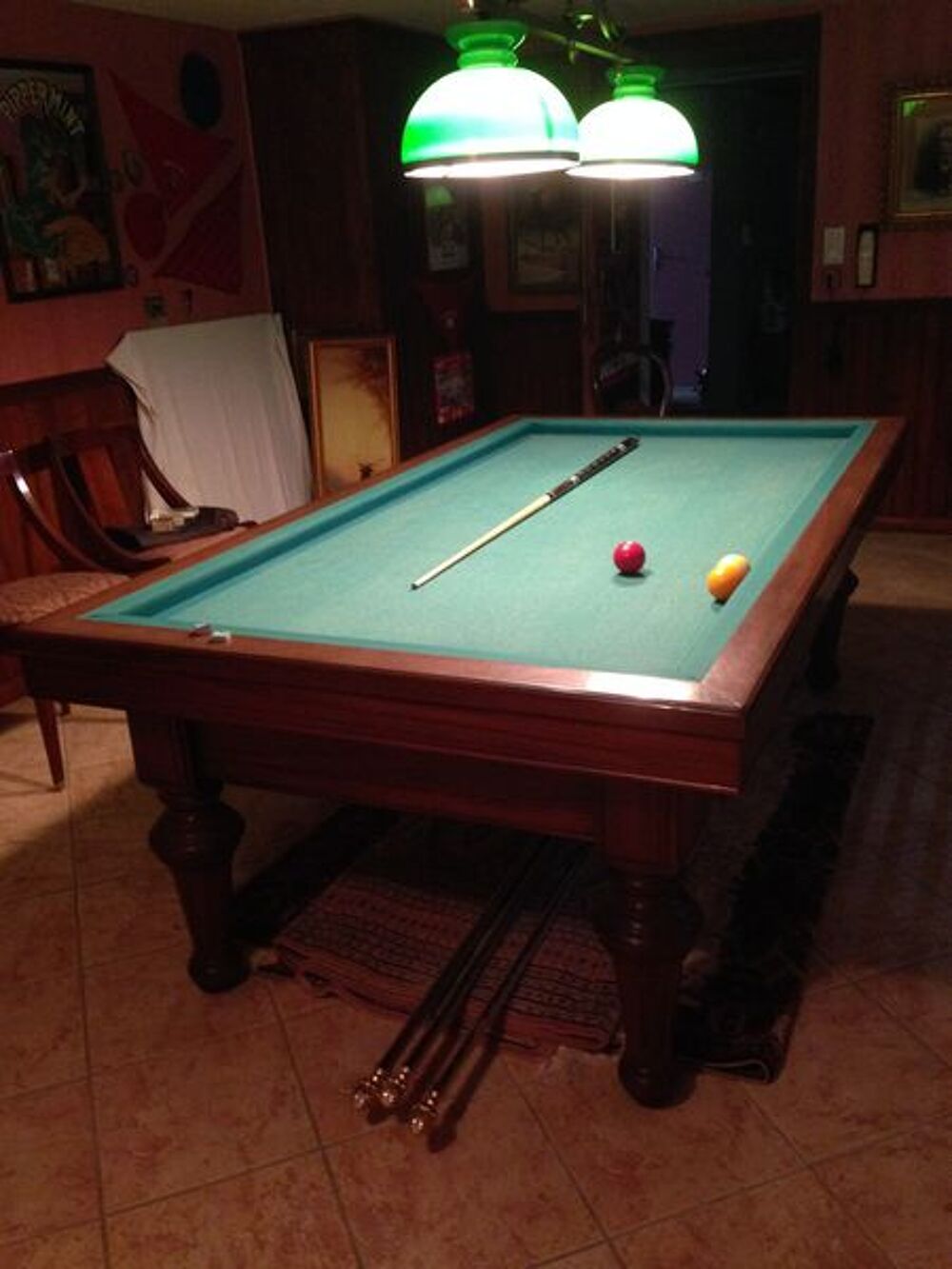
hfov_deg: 43.0
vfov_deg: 55.3
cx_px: 476
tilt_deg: -15.5
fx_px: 1210
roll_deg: +3.6
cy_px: 634
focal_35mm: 33
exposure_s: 1/20
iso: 400
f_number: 2.4
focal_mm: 4.12
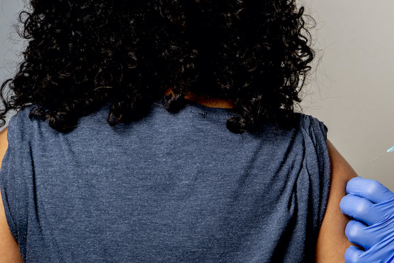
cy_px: 146
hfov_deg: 16.8
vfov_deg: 11.3
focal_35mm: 121
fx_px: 1324
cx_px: 308
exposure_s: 1/160
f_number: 4.5
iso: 160
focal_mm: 70
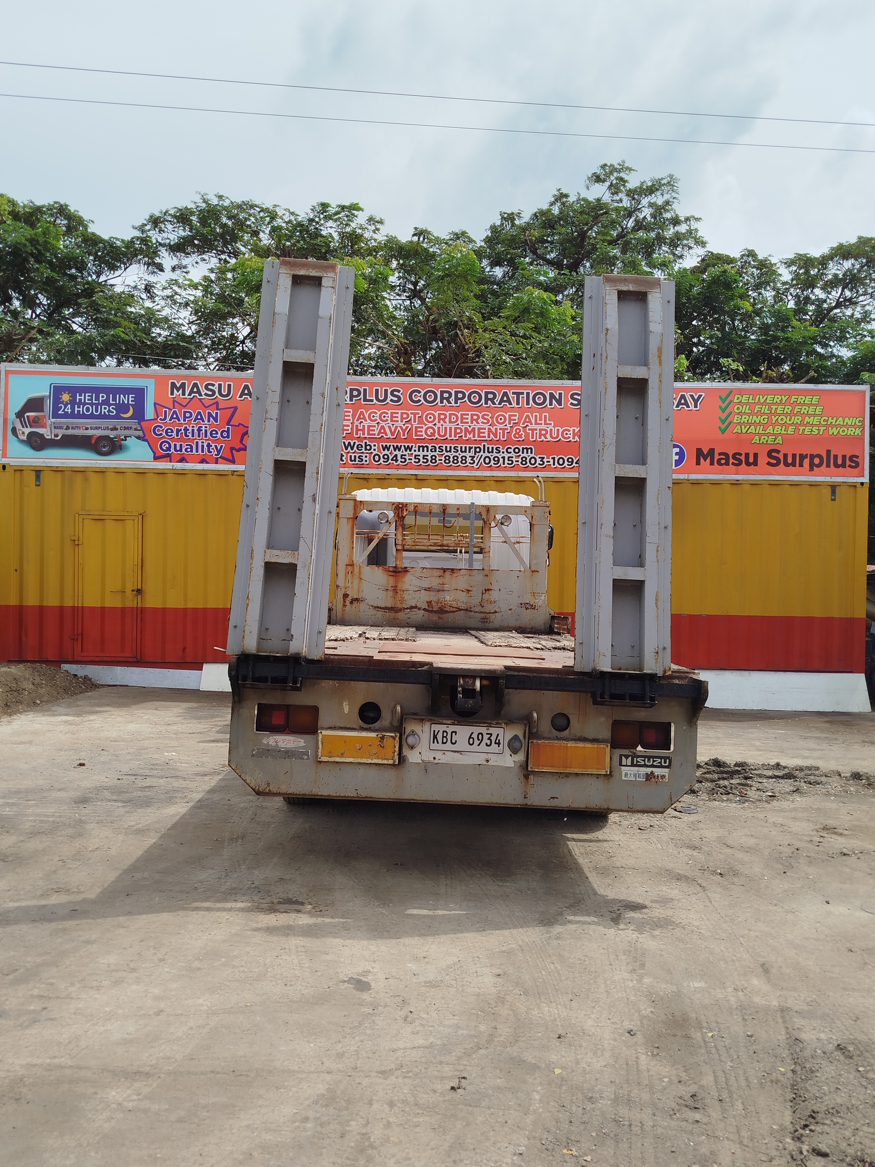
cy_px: 584
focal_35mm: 29
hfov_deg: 48.2
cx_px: 438
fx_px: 977
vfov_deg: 61.7
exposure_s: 1/1657
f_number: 1.7
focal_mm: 5.31
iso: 50
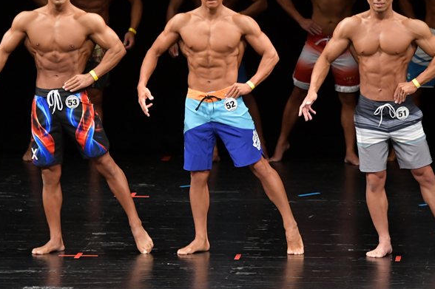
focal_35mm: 356
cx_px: 242
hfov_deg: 5.8
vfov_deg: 3.9
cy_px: 112
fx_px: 4298
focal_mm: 180
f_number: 5.6
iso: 3200
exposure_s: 1/400
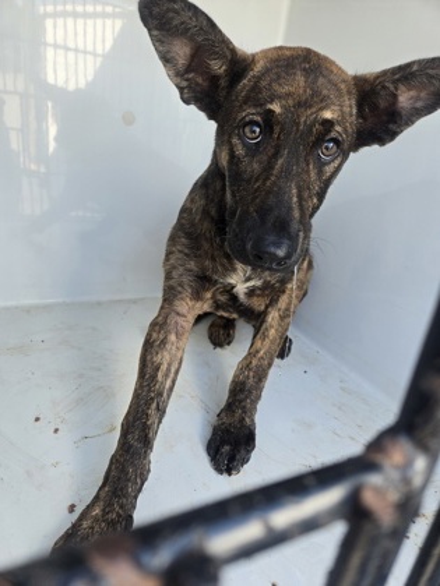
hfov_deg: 58.9
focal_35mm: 23
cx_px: 220
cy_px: 293
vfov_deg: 73.9
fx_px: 390
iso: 64
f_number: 1.8
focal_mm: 5.4
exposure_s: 1/180
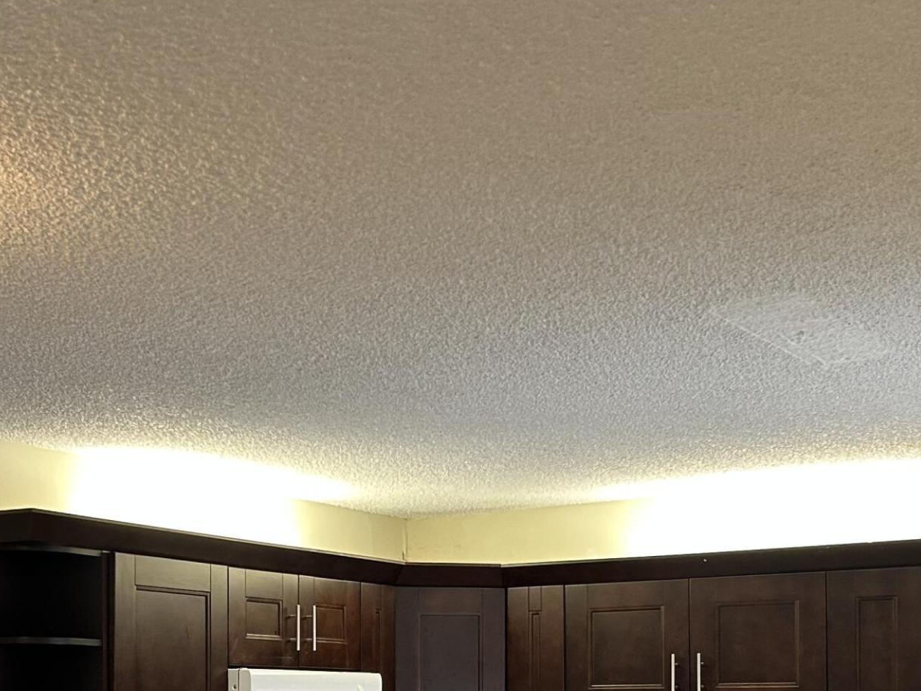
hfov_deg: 31.0
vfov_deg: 22.6
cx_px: 339
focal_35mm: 62
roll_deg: -0.3
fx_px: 1650
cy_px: 722
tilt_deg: -0.3
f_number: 1.5
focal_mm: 5.7
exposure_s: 1/120
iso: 100
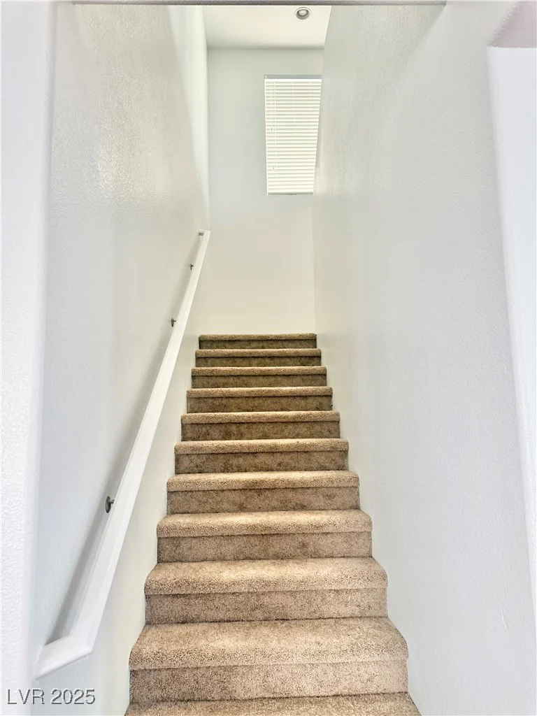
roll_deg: +0.5
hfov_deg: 56.8
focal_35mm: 24
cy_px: 358
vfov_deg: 71.6
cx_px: 268
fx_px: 496
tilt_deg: +10.0
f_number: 1.78
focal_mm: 6.76
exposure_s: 1/121
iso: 160
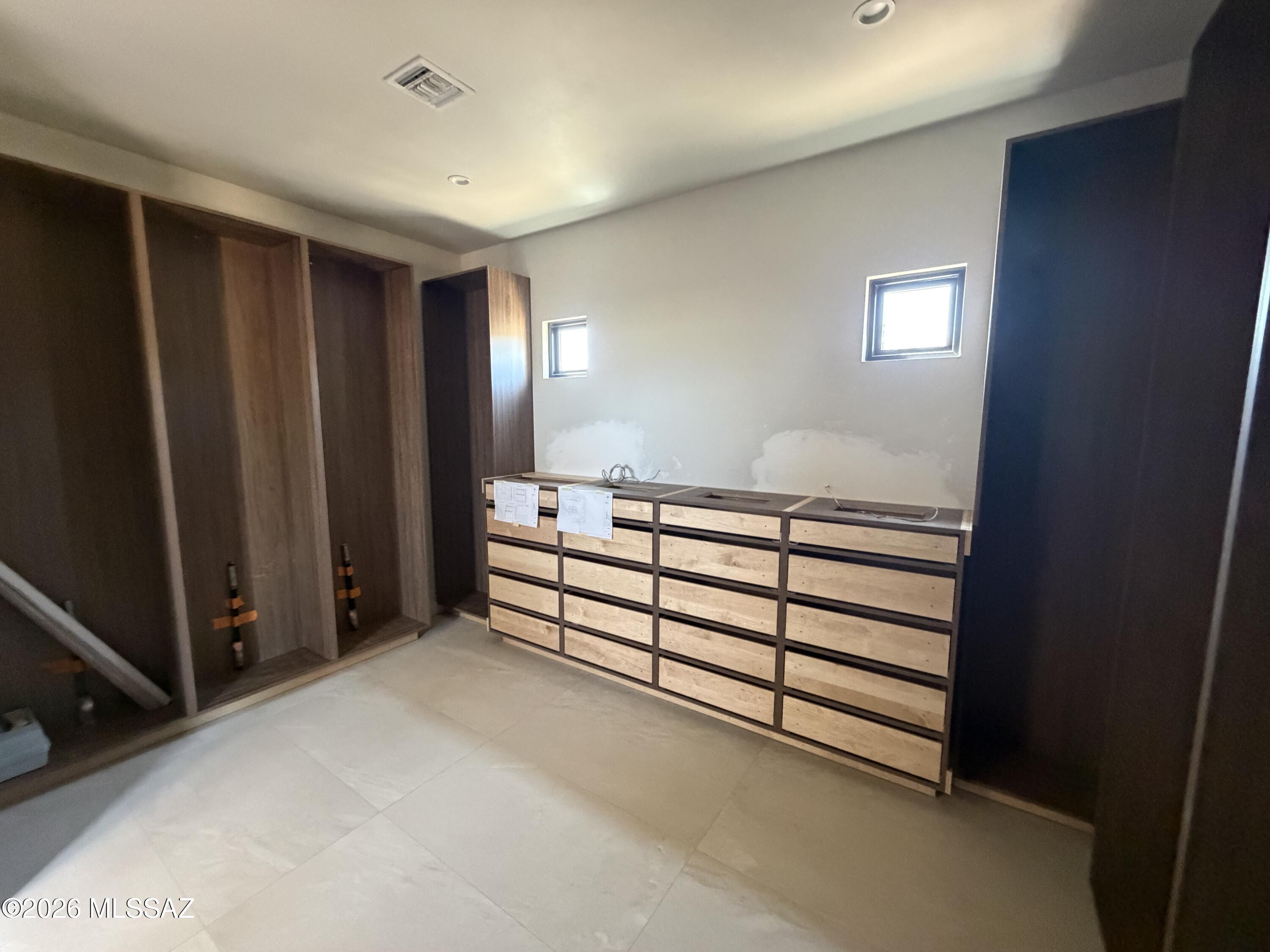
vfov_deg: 85.7
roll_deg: +1.6
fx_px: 514
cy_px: 476
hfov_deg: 102.1
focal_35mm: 14
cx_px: 635
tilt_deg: -6.8
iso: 800
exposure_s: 1/60
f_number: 2.2
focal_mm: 2.22
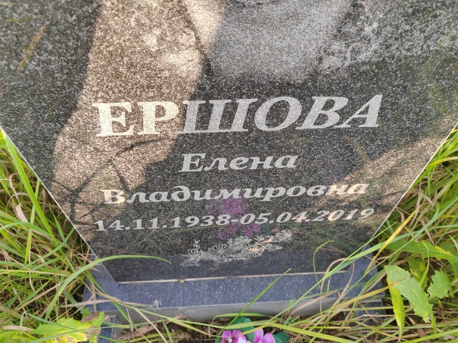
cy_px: 172
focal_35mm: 27
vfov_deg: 51.4
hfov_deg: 65.3
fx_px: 357
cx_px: 229
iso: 100
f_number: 1.9
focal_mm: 5.52
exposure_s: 1/150
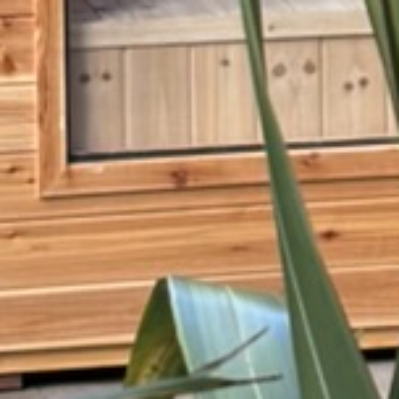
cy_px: -536
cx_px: 354
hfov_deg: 5.6
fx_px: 4043
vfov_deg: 5.5
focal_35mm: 310
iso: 50
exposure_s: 1/97
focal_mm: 5.96
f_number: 1.6
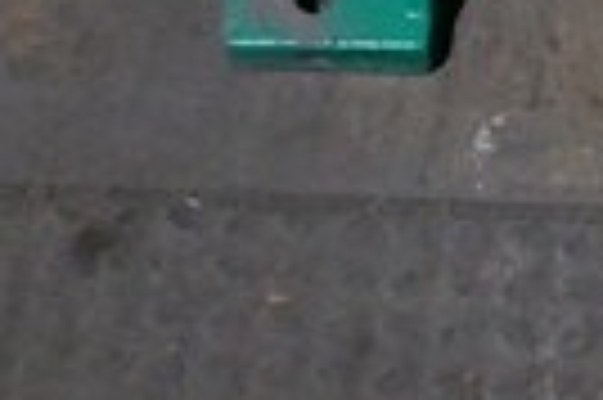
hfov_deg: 11.6
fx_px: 2877
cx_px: 778
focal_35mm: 172
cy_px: -470
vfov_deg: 7.6
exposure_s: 1/40
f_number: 4.5
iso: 3200
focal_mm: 24
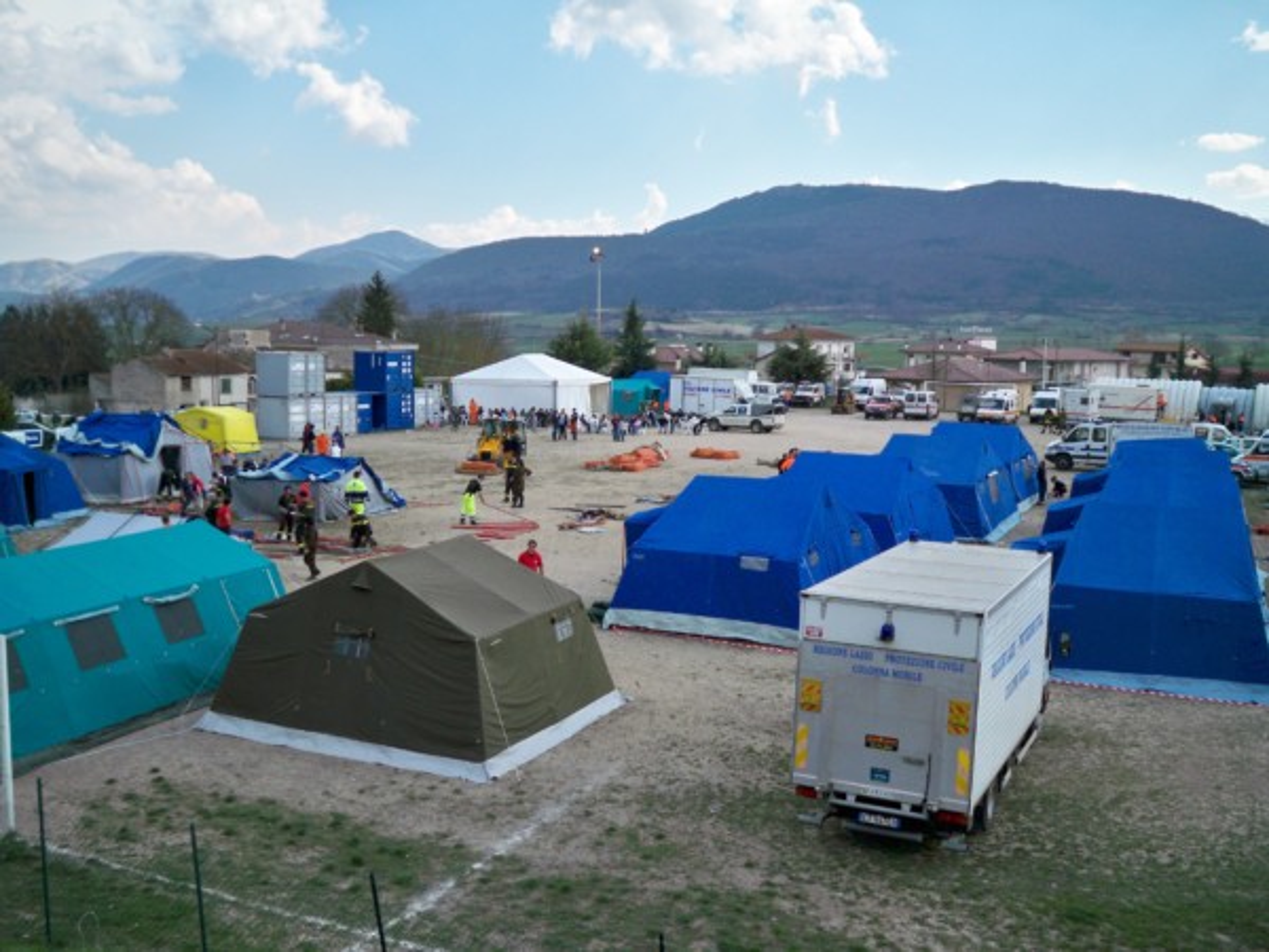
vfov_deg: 40.7
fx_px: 1283
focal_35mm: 35
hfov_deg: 52.6
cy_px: 476
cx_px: 634
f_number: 4.7
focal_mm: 6.3
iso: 125
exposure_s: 1/500
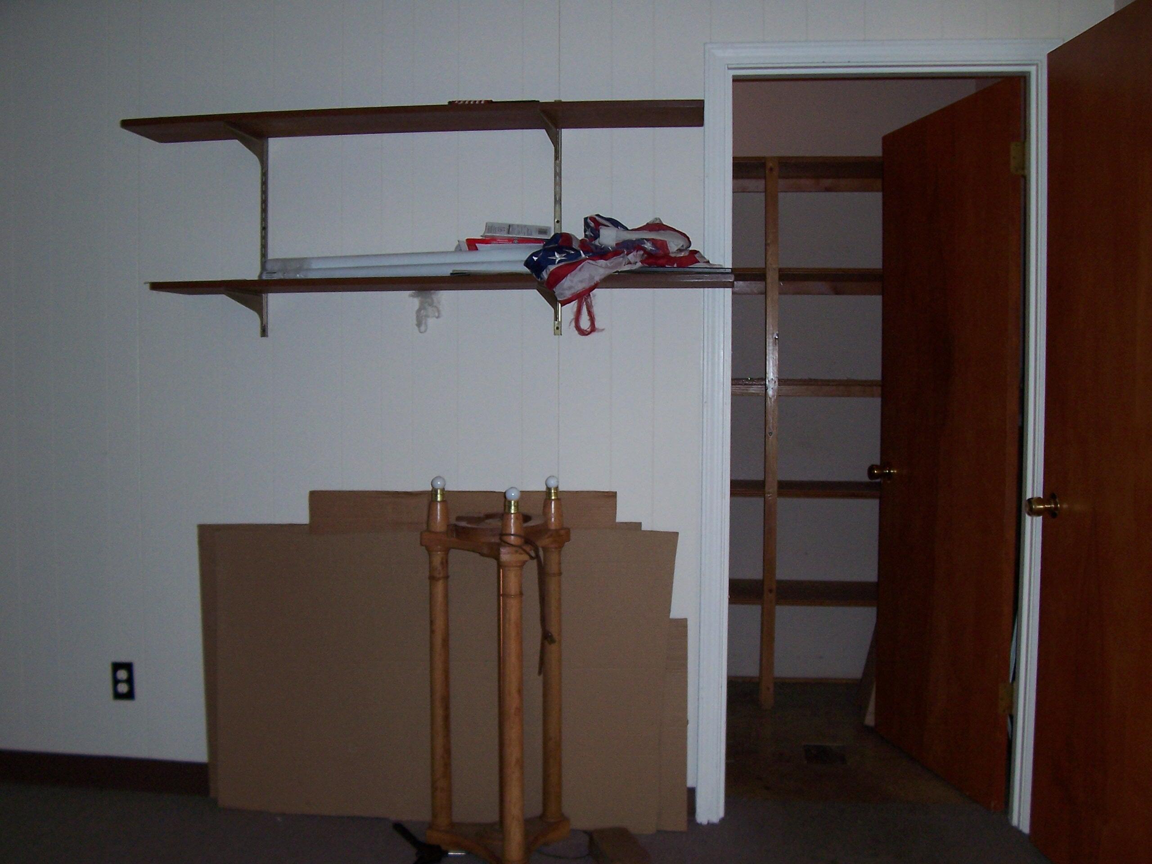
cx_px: 576
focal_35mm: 34
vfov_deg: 41.8
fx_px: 1131
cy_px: 432
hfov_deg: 54.0
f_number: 2.7
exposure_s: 1/60
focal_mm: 5.6
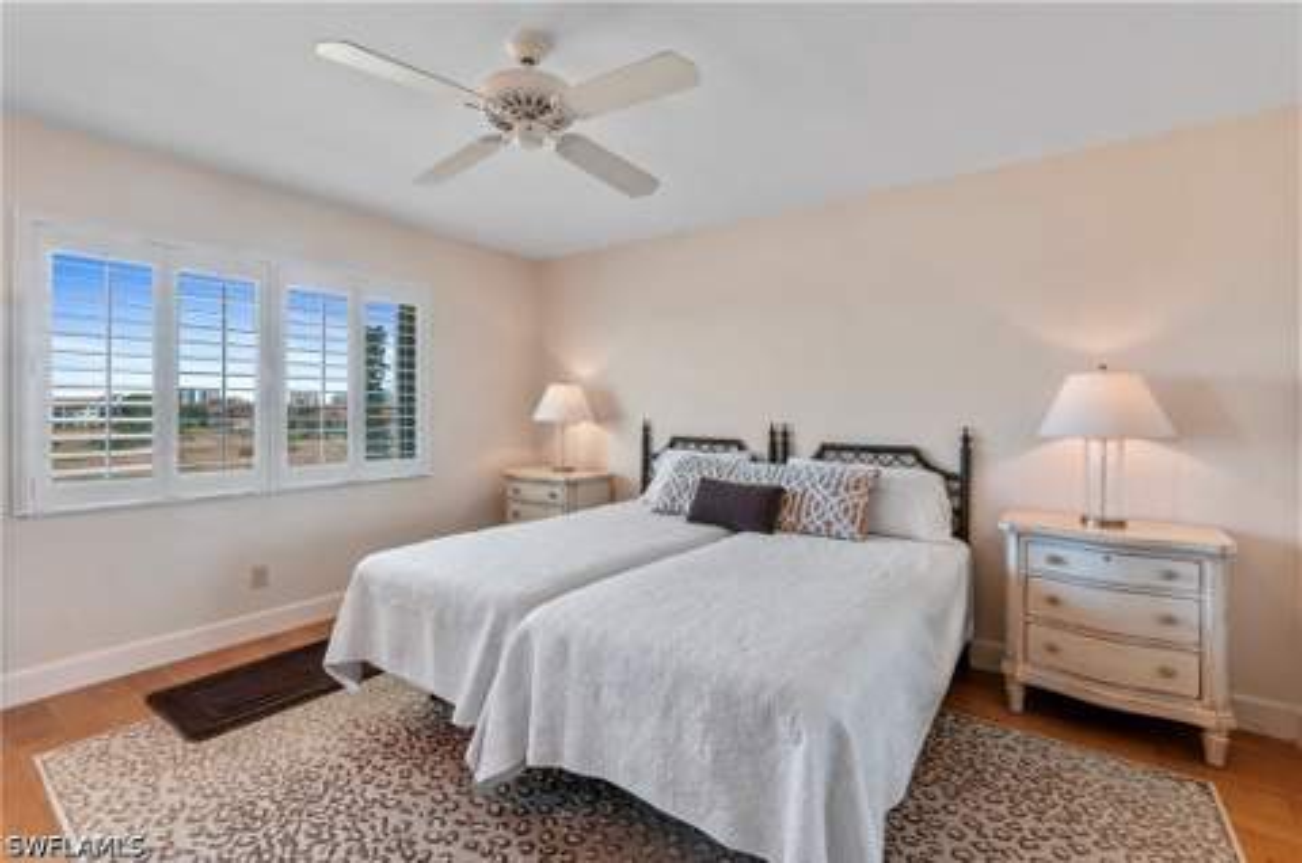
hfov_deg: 100.5
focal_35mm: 15
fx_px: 541
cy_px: 432
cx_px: 651
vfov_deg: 77.1
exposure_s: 1/6
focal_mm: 10
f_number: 8
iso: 200
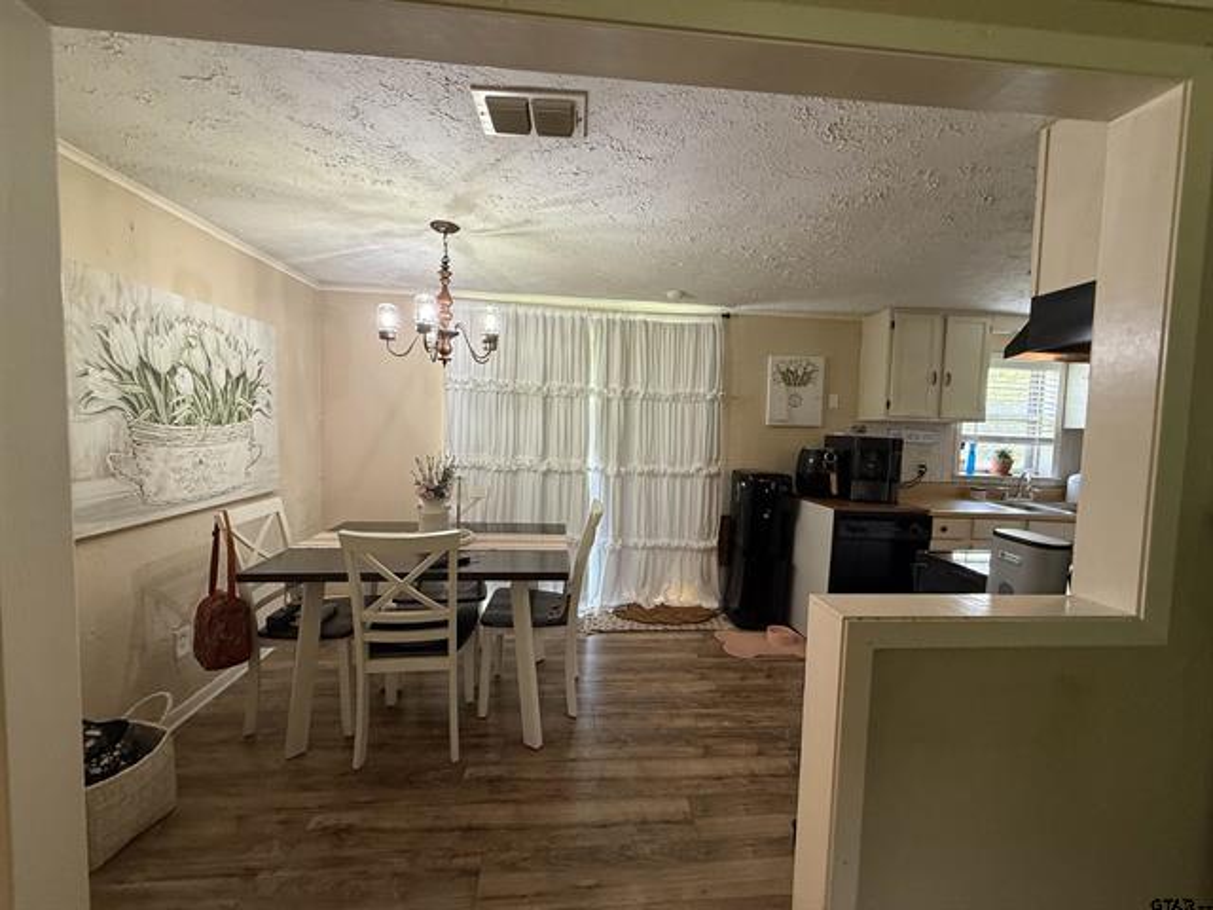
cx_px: 606
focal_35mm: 14
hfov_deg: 102.1
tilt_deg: -3.5
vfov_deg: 85.7
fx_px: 491
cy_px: 455
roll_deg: -1.4
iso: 200
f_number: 2.2
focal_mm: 2.22
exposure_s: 1/60
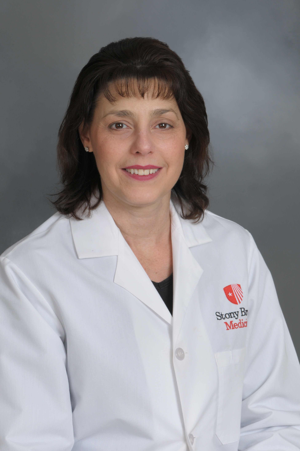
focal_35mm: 158
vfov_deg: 13.1
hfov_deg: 8.7
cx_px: 150
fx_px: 1974
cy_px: 226
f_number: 14
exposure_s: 1/125
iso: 200
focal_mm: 105
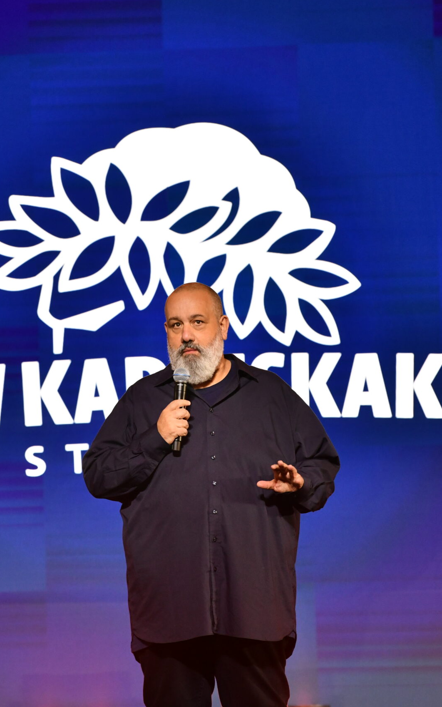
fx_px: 5919
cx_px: 142
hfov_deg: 4.3
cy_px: 353
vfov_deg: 6.8
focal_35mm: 307
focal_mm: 200
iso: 1600
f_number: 4.5
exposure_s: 1/250
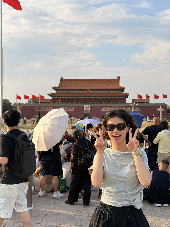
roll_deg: -1.2
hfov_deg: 30.3
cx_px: 85
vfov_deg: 39.7
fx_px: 314
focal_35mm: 48
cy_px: 114
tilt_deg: +1.7
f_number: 1.78
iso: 64
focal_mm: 6.76
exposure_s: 1/1931
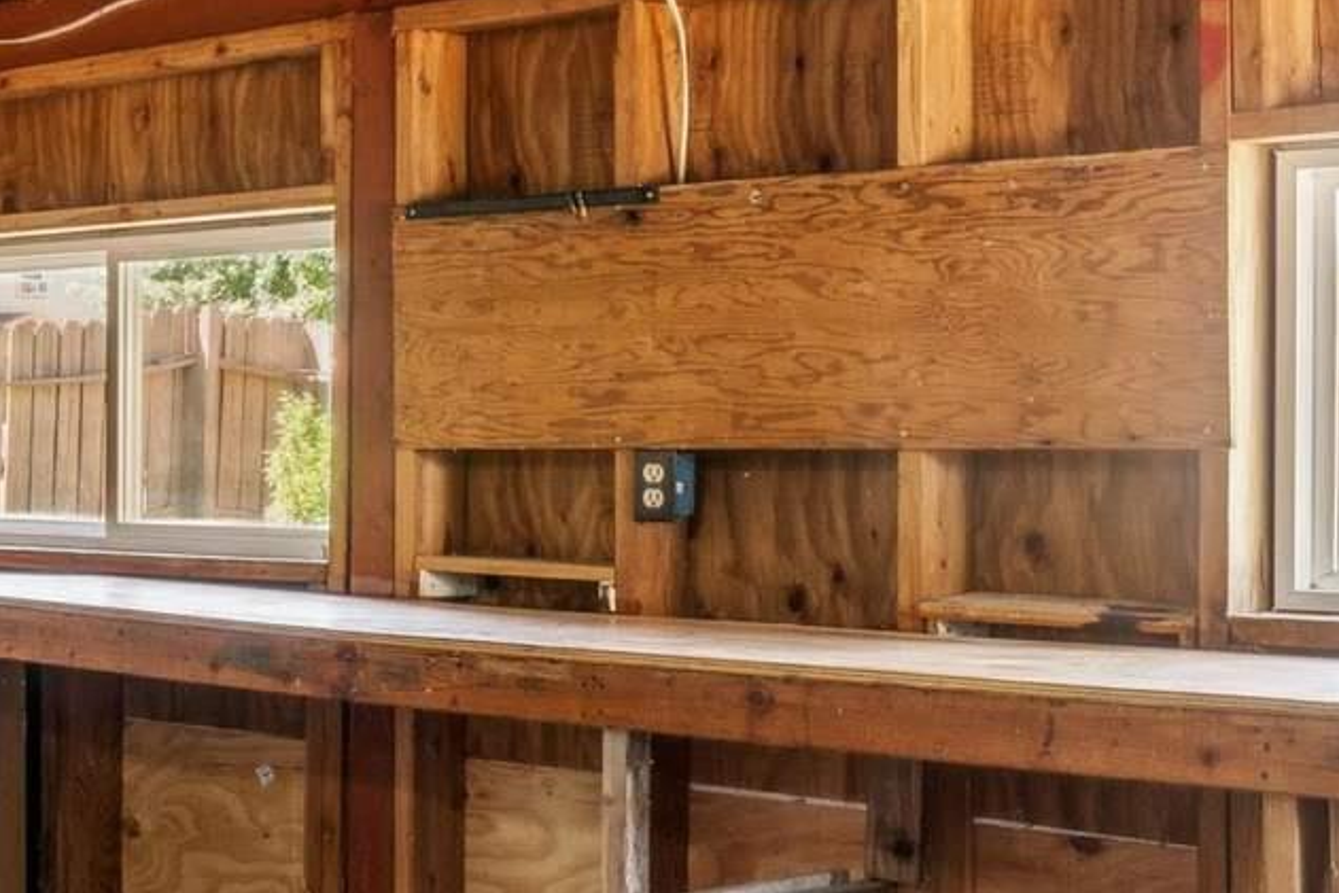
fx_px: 2842
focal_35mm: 76
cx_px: -545
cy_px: 386
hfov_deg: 22.7
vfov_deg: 17.9
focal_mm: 15.7
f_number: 13
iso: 400
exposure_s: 1/5
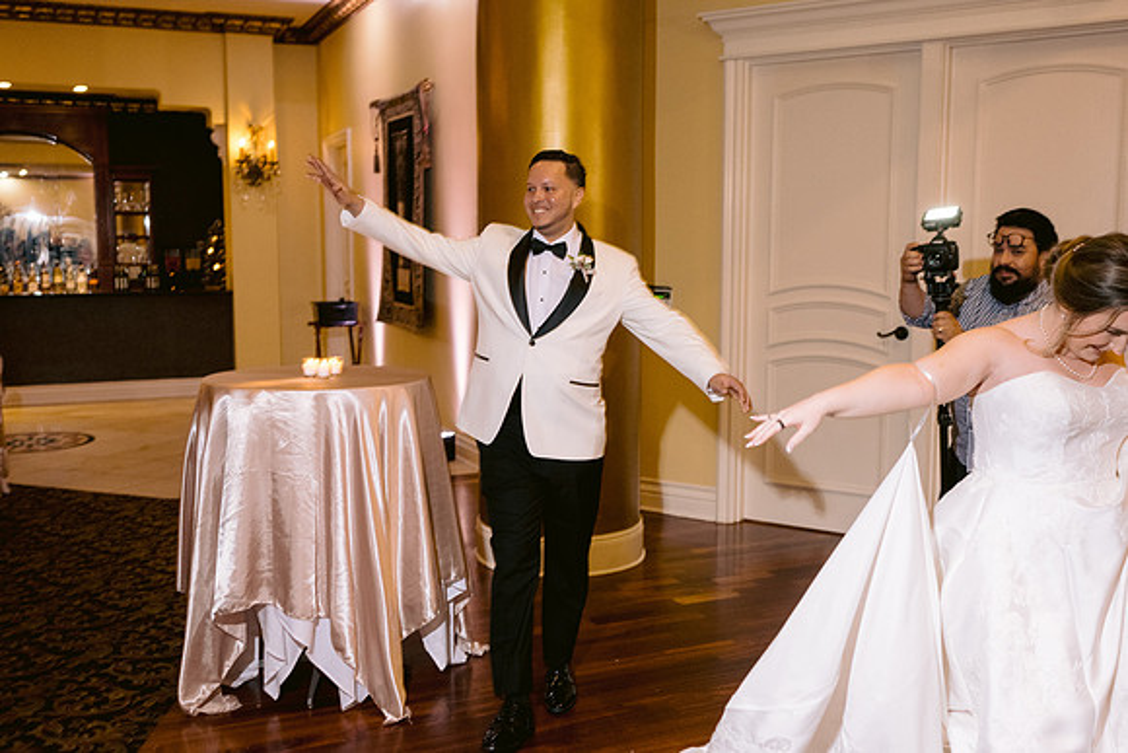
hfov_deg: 51.6
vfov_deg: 35.8
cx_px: 548
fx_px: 1165
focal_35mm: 37
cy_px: 362
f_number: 2.8
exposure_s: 1/125
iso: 1600
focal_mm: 35
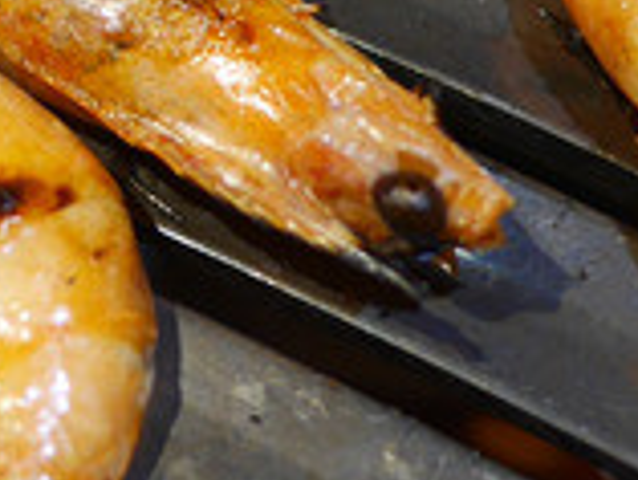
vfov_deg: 8.6
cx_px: -150
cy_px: -31
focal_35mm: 172
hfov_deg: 11.2
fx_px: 3173
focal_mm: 15
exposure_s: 1/125
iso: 200
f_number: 2
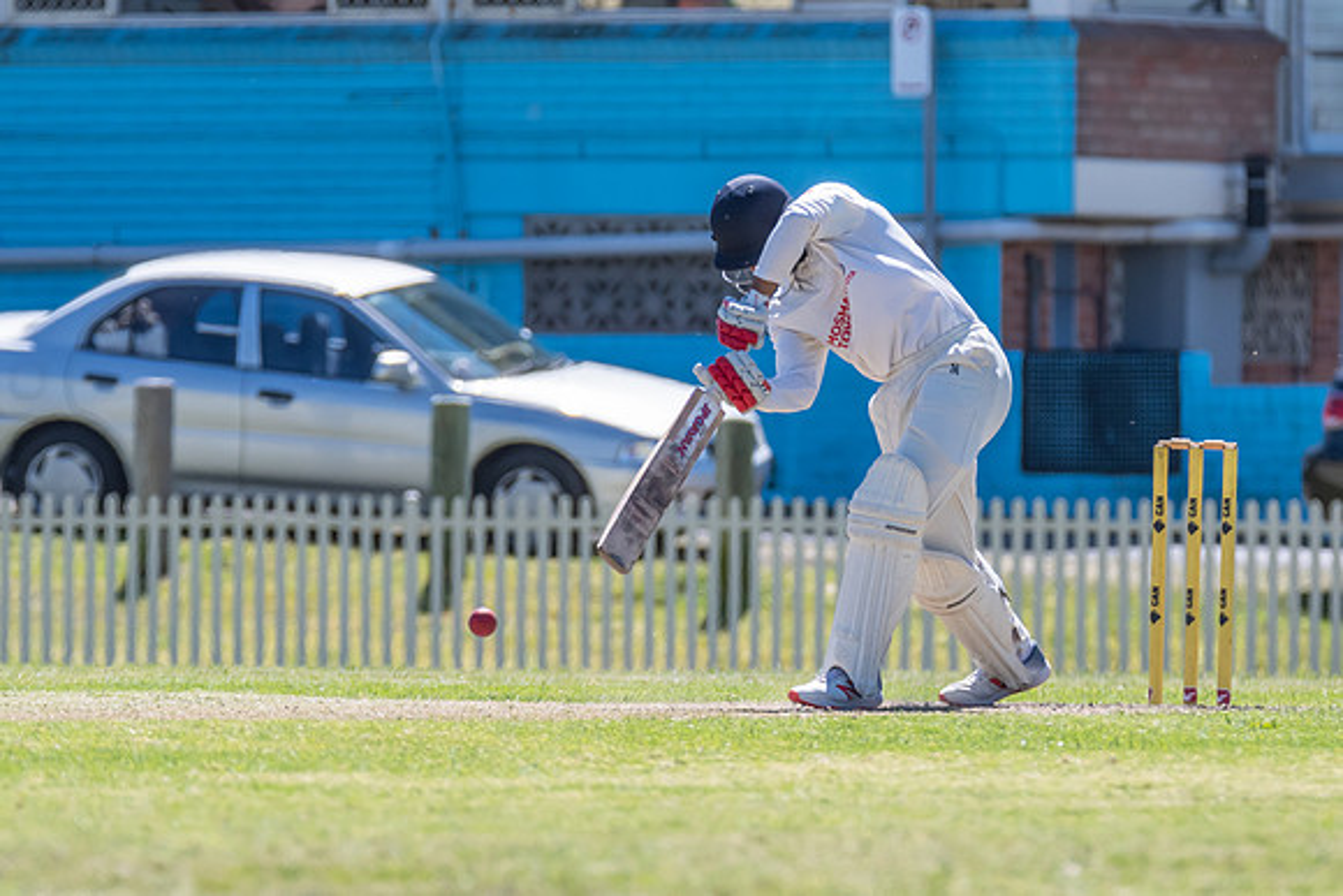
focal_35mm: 727
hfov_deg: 2.8
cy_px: 398
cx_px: 841
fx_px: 27108
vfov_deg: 1.9
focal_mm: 380
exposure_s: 1/2500
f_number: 7.1
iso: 500
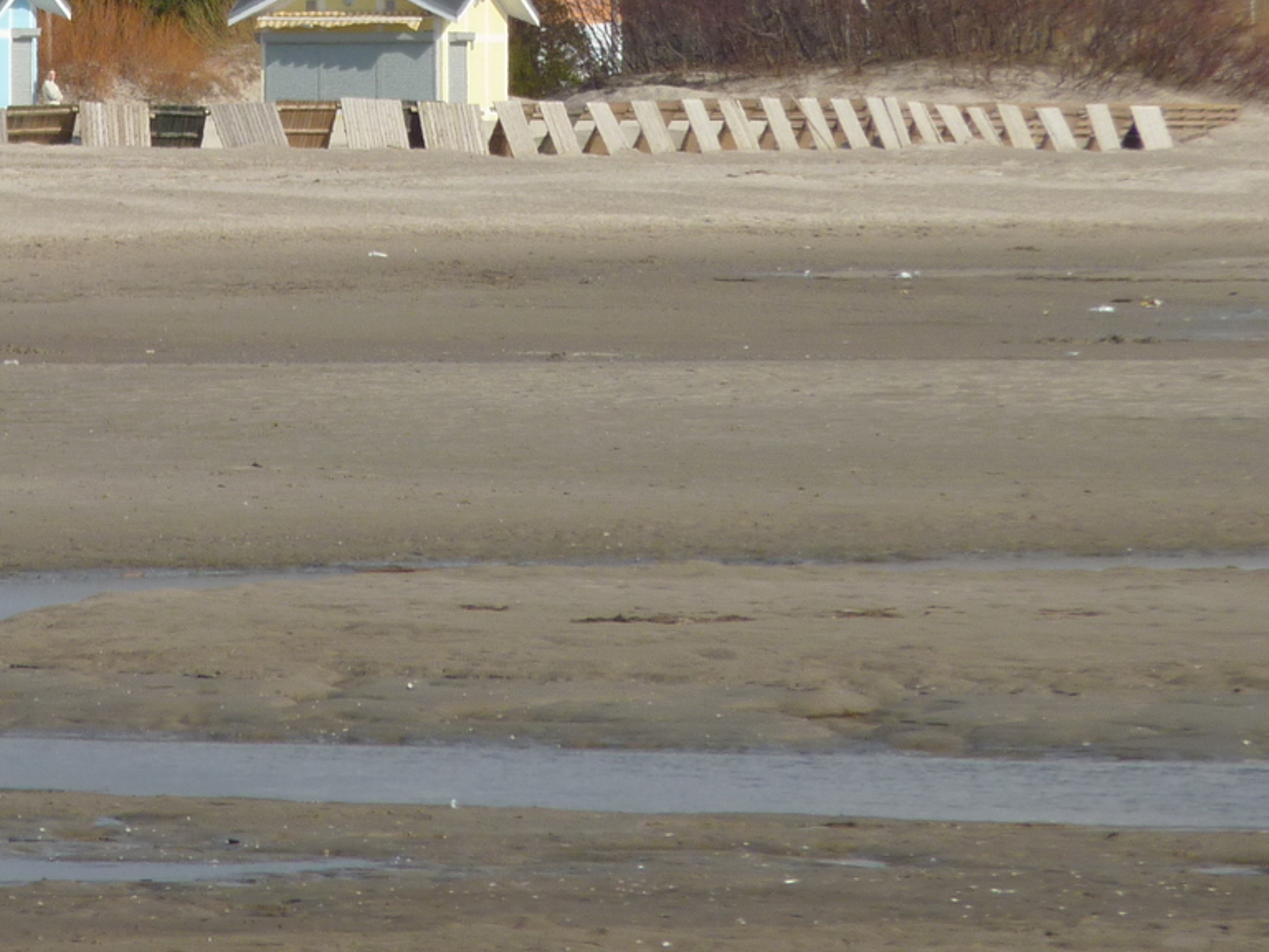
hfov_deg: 3.2
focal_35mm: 625
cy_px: -2
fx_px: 22912
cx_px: 114
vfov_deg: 2.4
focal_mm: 49.2
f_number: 5.6
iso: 80
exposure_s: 1/640
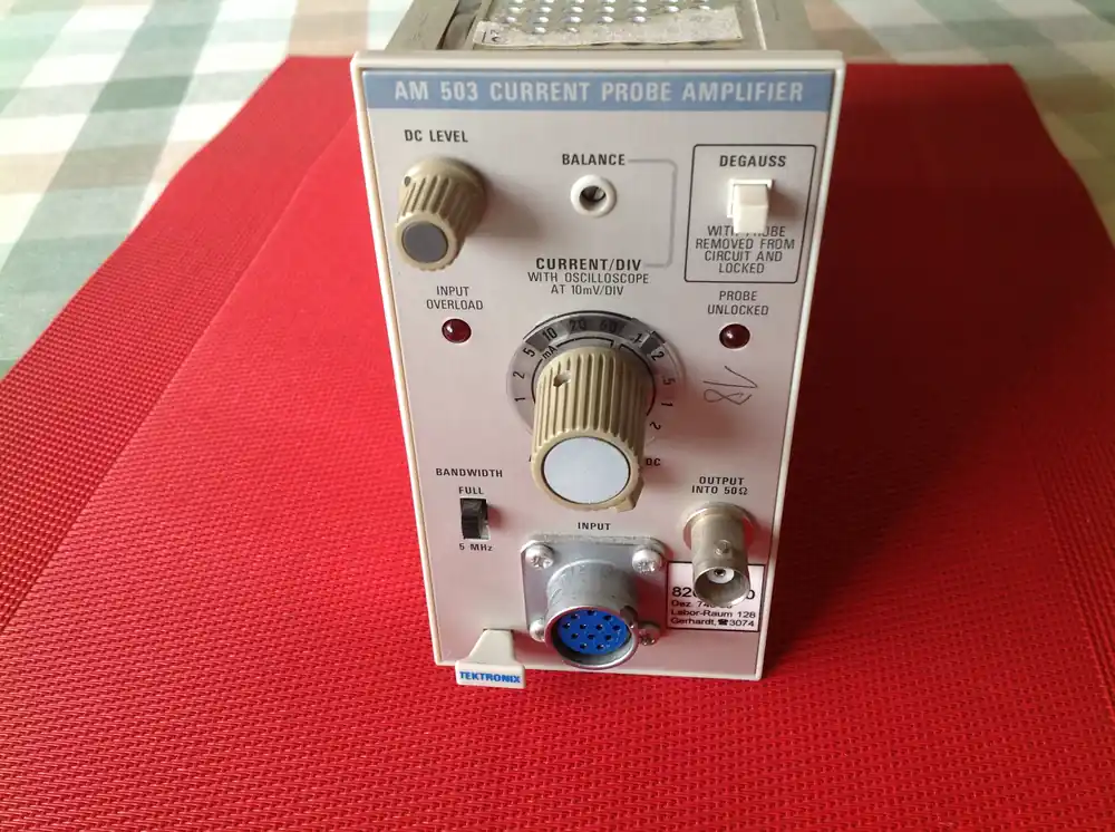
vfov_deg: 40.6
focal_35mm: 35
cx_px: 558
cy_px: 416
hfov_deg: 52.7
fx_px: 1125
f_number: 2.4
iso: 64
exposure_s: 1/24
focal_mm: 4.28
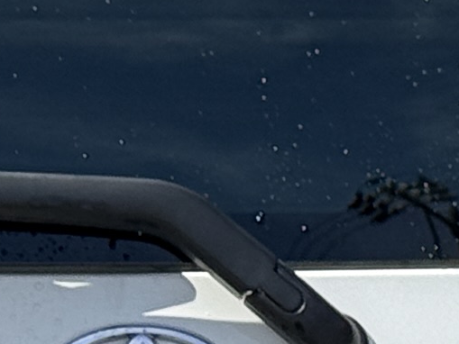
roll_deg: +1.1
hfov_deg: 5.2
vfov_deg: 3.9
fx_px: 5040
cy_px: 502
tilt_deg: -10.0
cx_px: 131
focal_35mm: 380
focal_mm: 6.76
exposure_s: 1/4587
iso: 64
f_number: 1.78
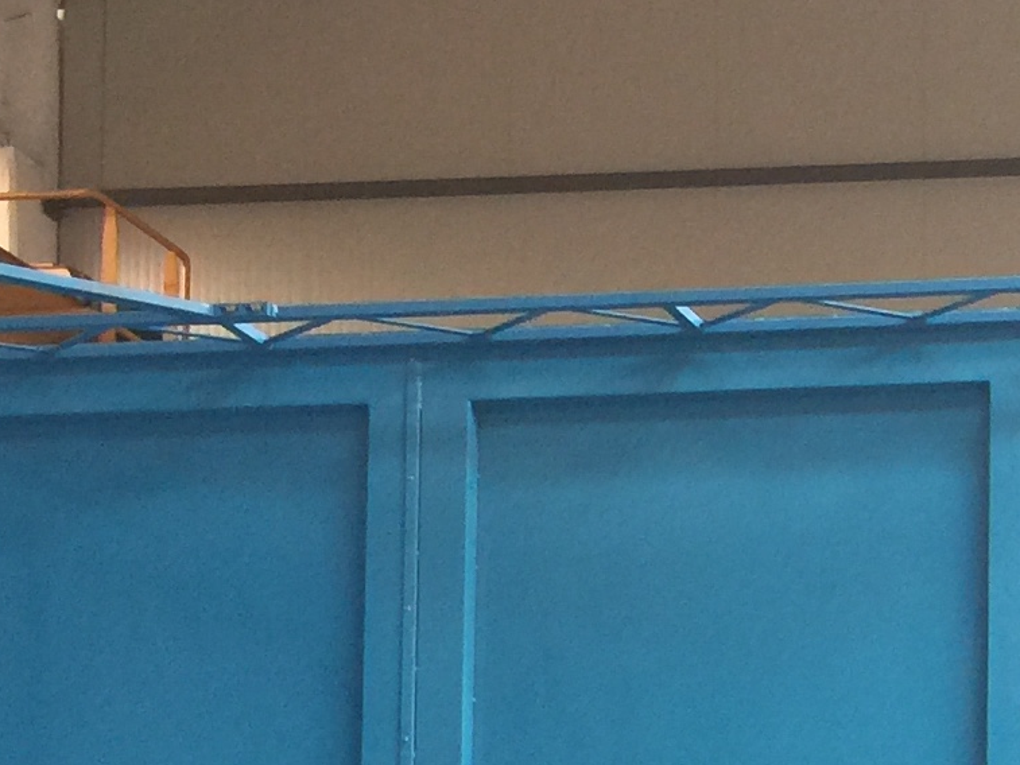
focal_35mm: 125
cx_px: 1559
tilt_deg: +5.3
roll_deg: -0.1
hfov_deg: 14.6
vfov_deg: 11.3
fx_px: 3684
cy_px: 1215
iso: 32
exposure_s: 1/30
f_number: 2.2
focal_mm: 4.15
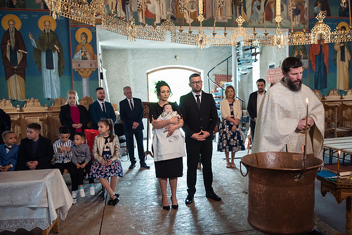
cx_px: 191
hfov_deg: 56.2
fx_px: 329
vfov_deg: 39.3
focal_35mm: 34
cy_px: 122
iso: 1600
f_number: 2.8
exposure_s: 1/160
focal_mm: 31
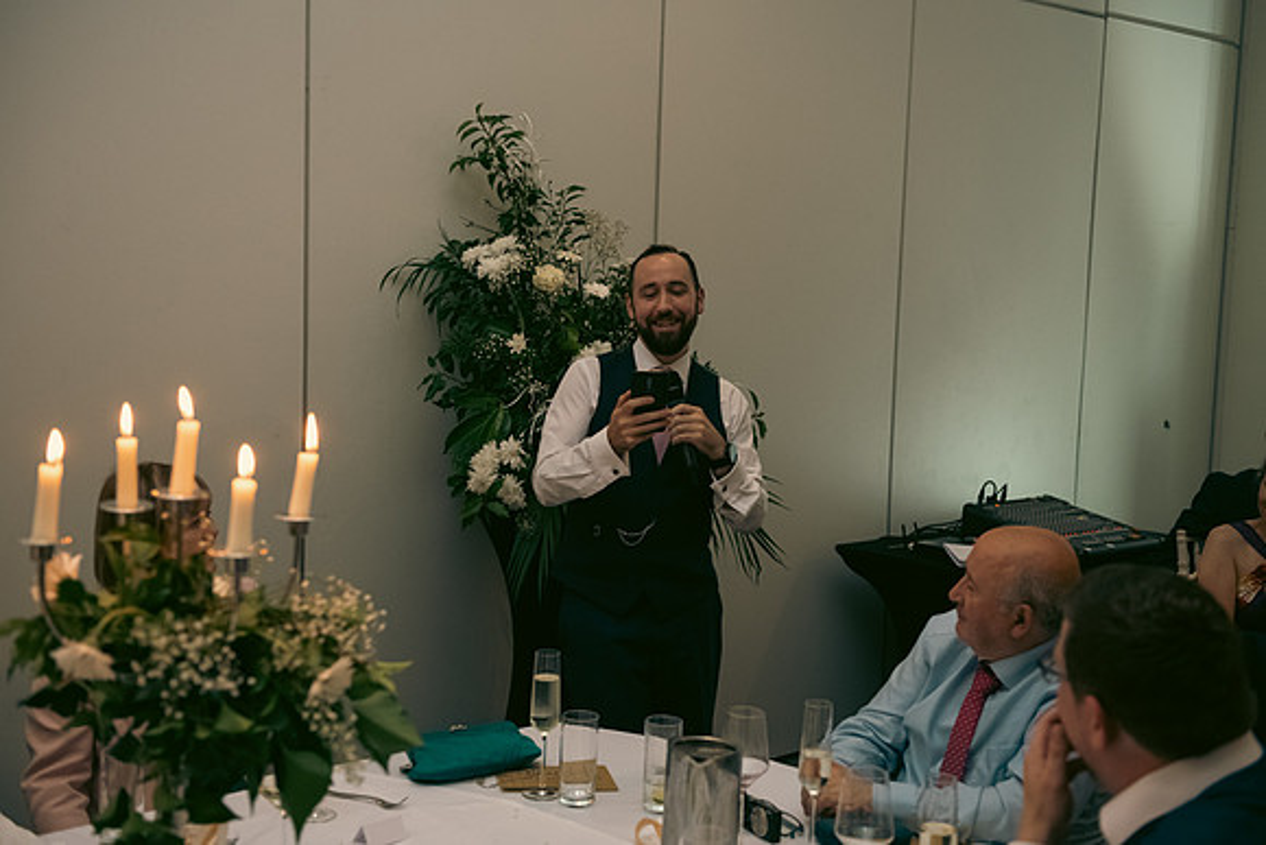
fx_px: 1583
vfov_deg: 29.9
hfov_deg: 43.6
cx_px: 633
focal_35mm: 45
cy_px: 422
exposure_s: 1/160
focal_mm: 45
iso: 2000
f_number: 3.5
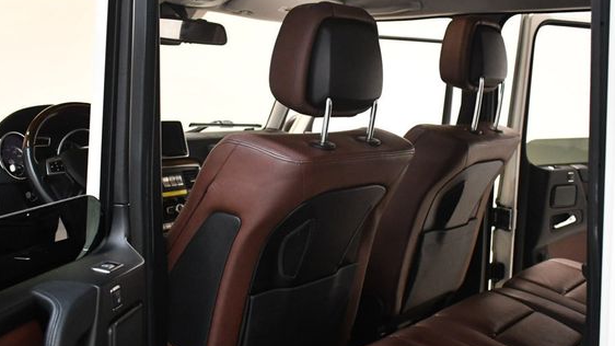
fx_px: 701
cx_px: 329
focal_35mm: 43
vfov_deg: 27.6
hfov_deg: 47.3
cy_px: 207
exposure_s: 1/80
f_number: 3.5
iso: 3200
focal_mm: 18
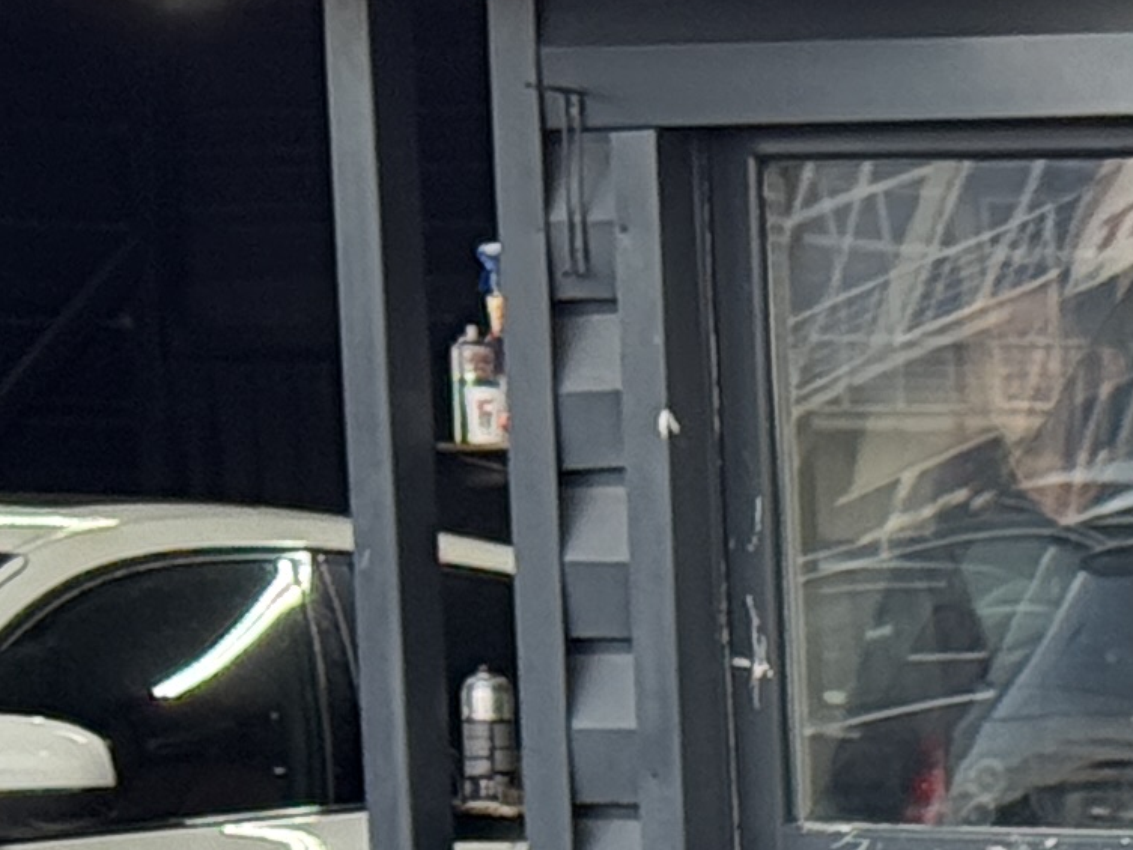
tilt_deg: -8.0
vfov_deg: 5.6
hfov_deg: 7.3
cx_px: 2645
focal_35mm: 257
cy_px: 1825
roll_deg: +0.3
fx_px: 8413
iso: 100
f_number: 1.78
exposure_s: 1/239
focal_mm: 6.76
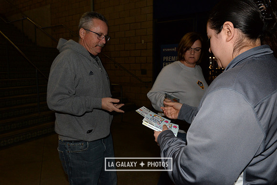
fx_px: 215
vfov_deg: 46.4
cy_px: 92
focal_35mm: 28
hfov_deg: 65.5
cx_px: 138
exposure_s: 1/60
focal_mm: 28
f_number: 10
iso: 3200
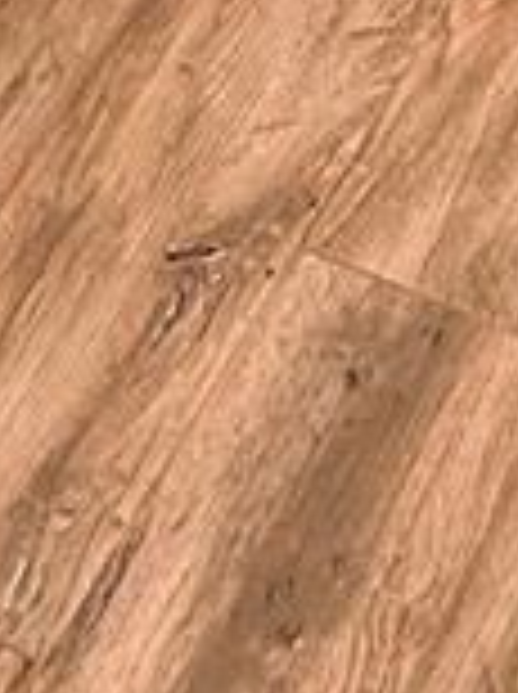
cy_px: -1814
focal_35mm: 203
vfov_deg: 7.6
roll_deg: +0.8
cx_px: -302
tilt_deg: -15.0
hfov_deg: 7.2
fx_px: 4062
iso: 100
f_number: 1.5
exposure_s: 1/120
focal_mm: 5.7
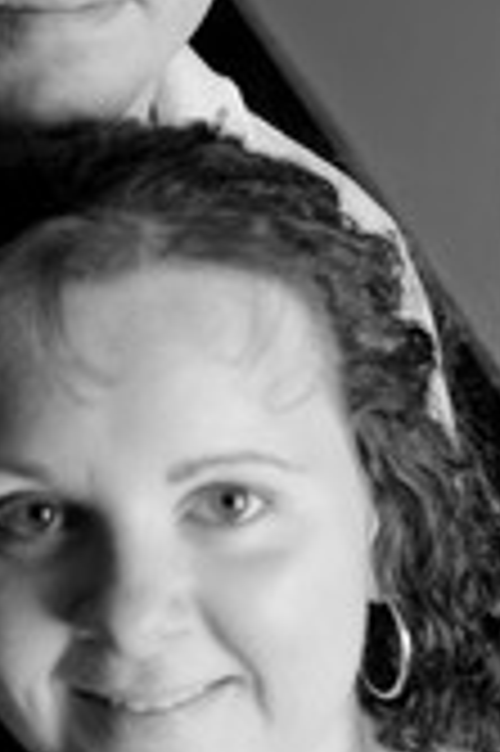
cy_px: 347
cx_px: 45
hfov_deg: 15.7
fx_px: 1795
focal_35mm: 86
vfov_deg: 23.7
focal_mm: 24
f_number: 2.8
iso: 250
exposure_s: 1/200
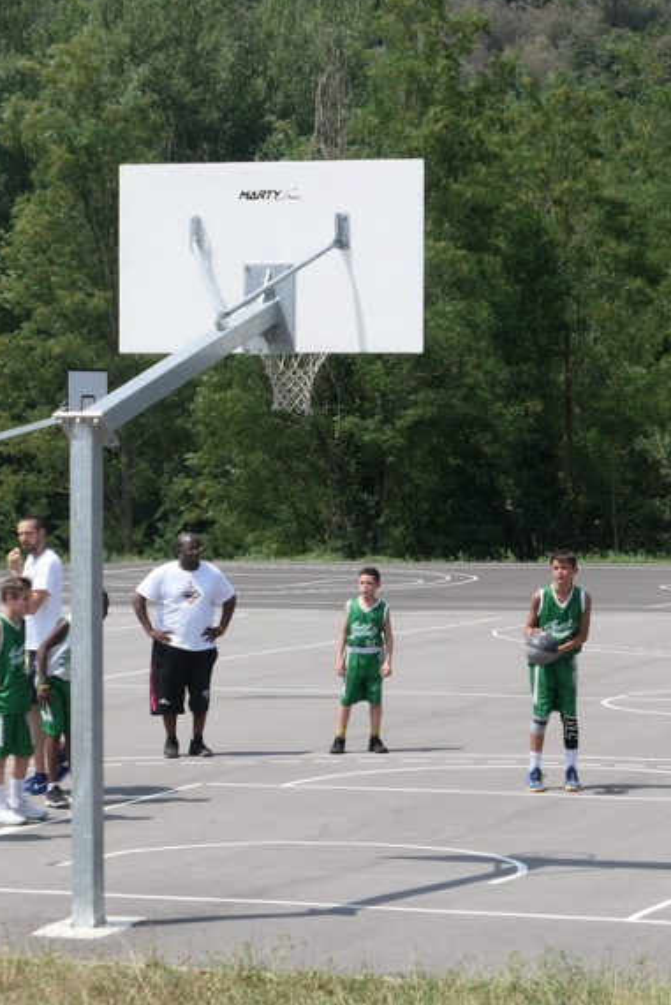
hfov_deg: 11.6
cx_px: 516
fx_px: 3297
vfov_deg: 17.3
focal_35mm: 118
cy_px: 507
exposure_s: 1/1600
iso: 125
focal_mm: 26.4
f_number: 3.2
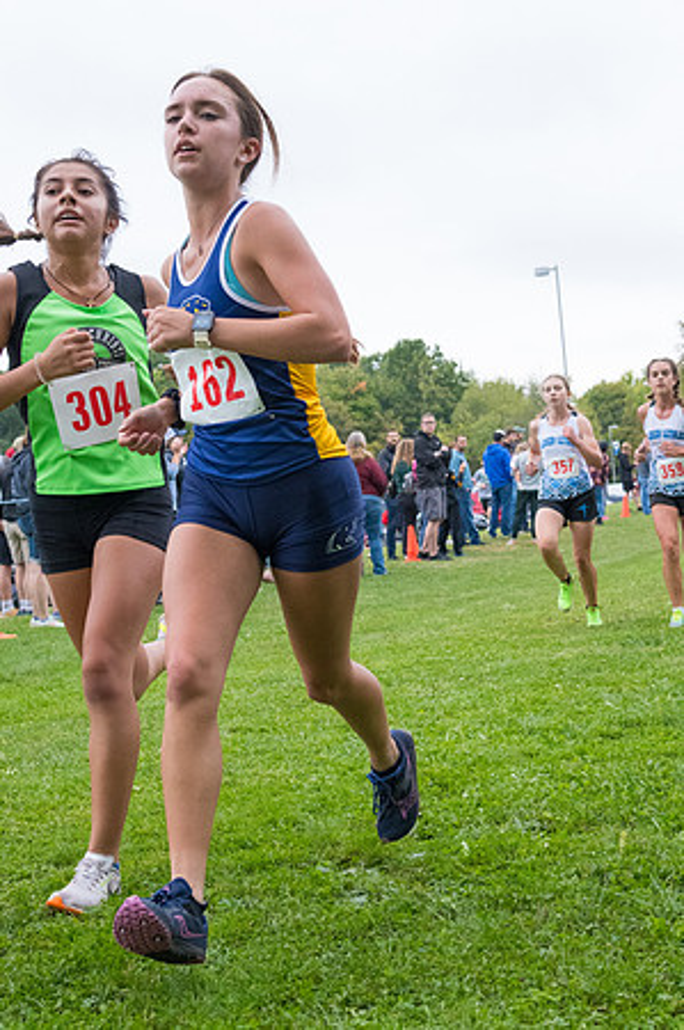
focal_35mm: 57
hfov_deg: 23.7
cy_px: 515
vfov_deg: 35.1
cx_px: 342
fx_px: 1628
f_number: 5.6
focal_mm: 38
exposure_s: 1/1600
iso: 3200
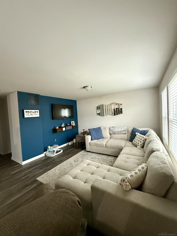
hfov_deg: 85.7
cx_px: 88
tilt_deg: -0.4
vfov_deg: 102.1
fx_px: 95
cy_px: 118
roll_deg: +2.5
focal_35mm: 14
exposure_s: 1/60
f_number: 2.2
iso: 800
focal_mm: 2.22
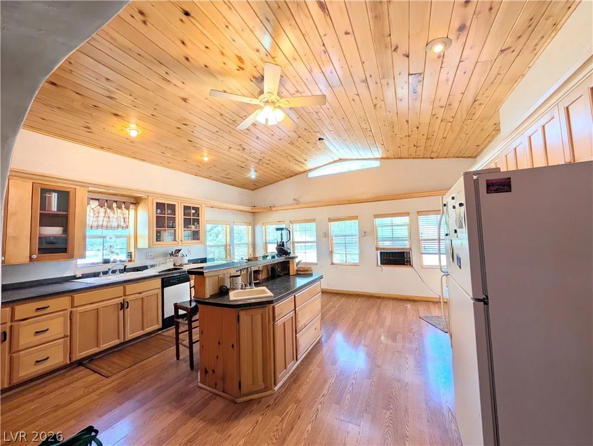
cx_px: 296
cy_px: 223
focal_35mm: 12
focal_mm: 2.02
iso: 64
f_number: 1.7
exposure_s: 1/196
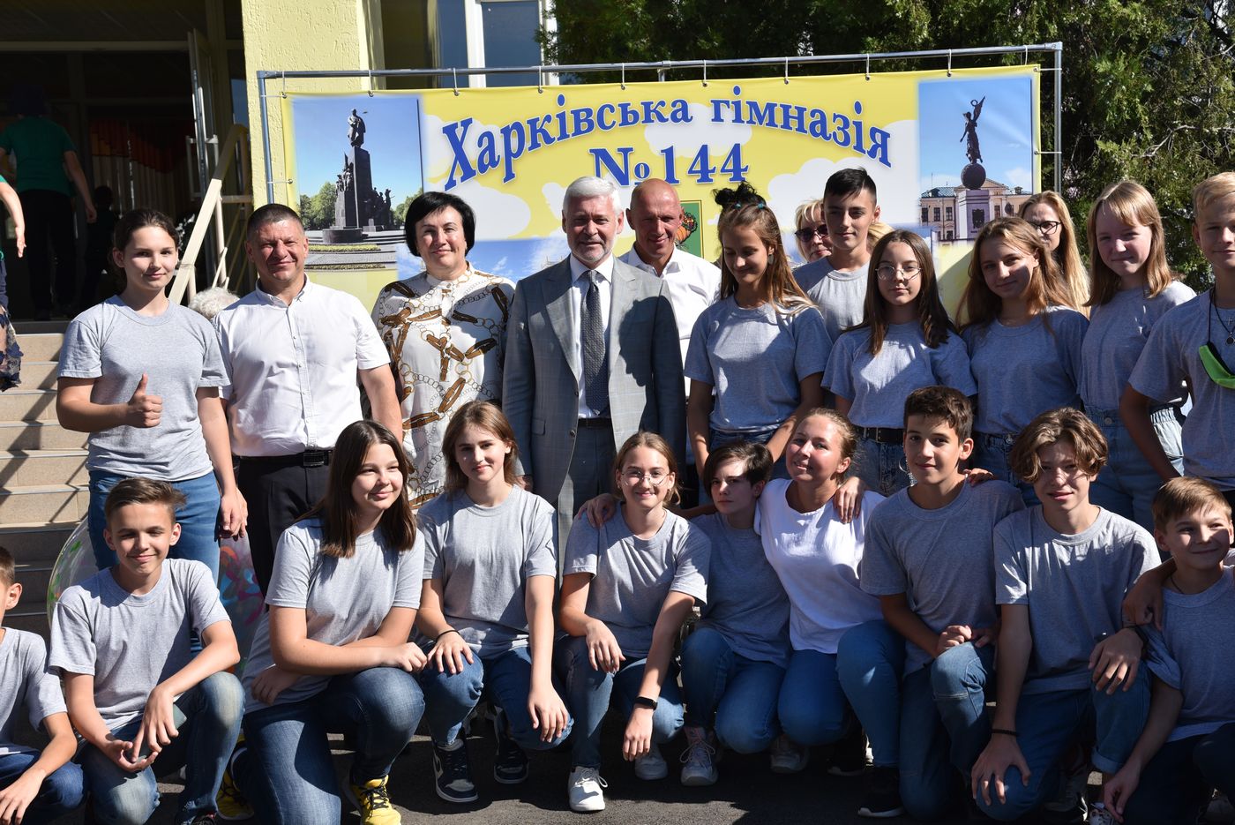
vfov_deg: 24.6
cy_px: 412
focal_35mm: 55
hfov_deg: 36.2
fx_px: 1888
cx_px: 618
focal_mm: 55
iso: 250
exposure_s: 1/640
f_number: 8
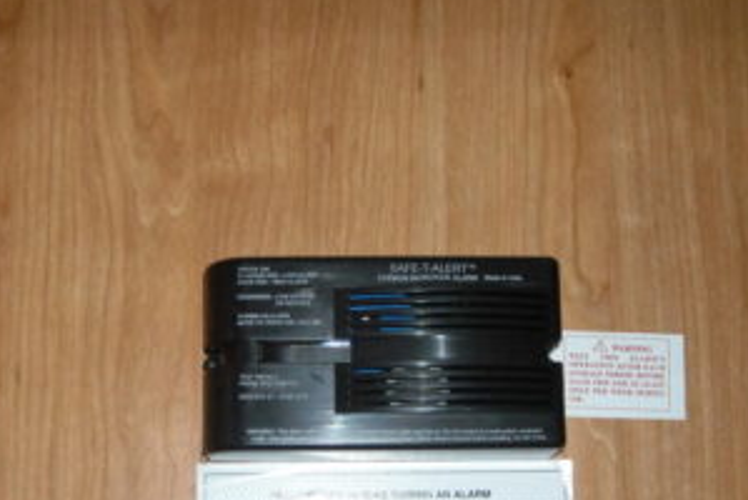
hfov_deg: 33.9
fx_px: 1227
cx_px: 336
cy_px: 362
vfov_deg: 22.9
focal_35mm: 59
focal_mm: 5.7
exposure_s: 1/60
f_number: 2.8
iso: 200
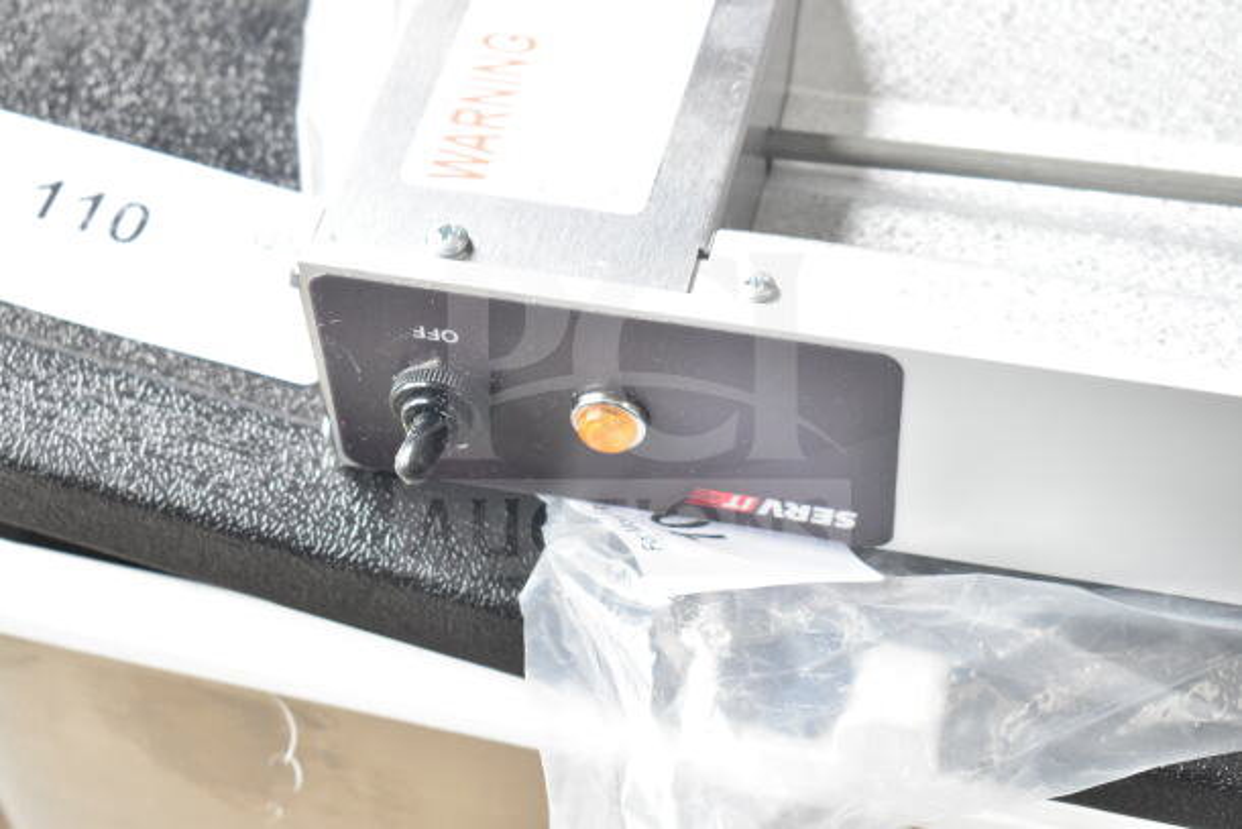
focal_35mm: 72
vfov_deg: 18.9
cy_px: 414
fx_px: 2484
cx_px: 621
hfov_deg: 28.1
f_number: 5.3
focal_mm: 48
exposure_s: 1/100
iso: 1600
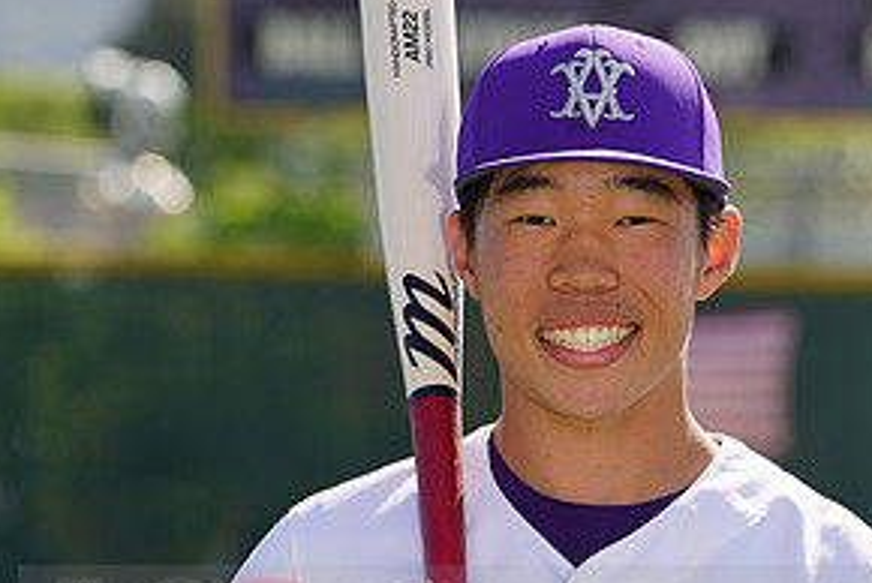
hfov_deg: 4.4
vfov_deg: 3.0
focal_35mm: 463
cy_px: 607
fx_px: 11226
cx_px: 556
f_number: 8
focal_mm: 232
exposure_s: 1/250
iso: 100
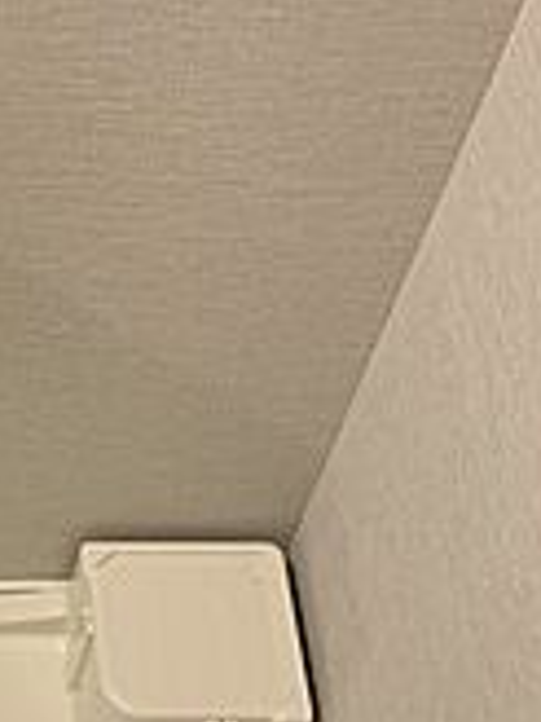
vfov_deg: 25.0
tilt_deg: -58.1
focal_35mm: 76
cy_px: 625
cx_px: -132
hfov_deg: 18.3
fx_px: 1584
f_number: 1.8
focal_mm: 4.25
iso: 160
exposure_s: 1/50
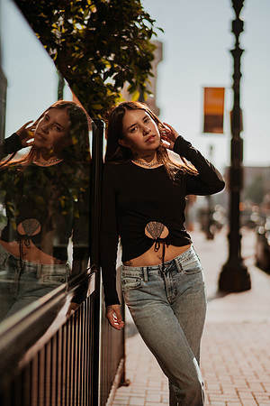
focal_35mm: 58
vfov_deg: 34.5
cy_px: 203
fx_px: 652
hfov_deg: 23.4
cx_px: 135
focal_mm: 58
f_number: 1.8
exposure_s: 1/8000
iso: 50
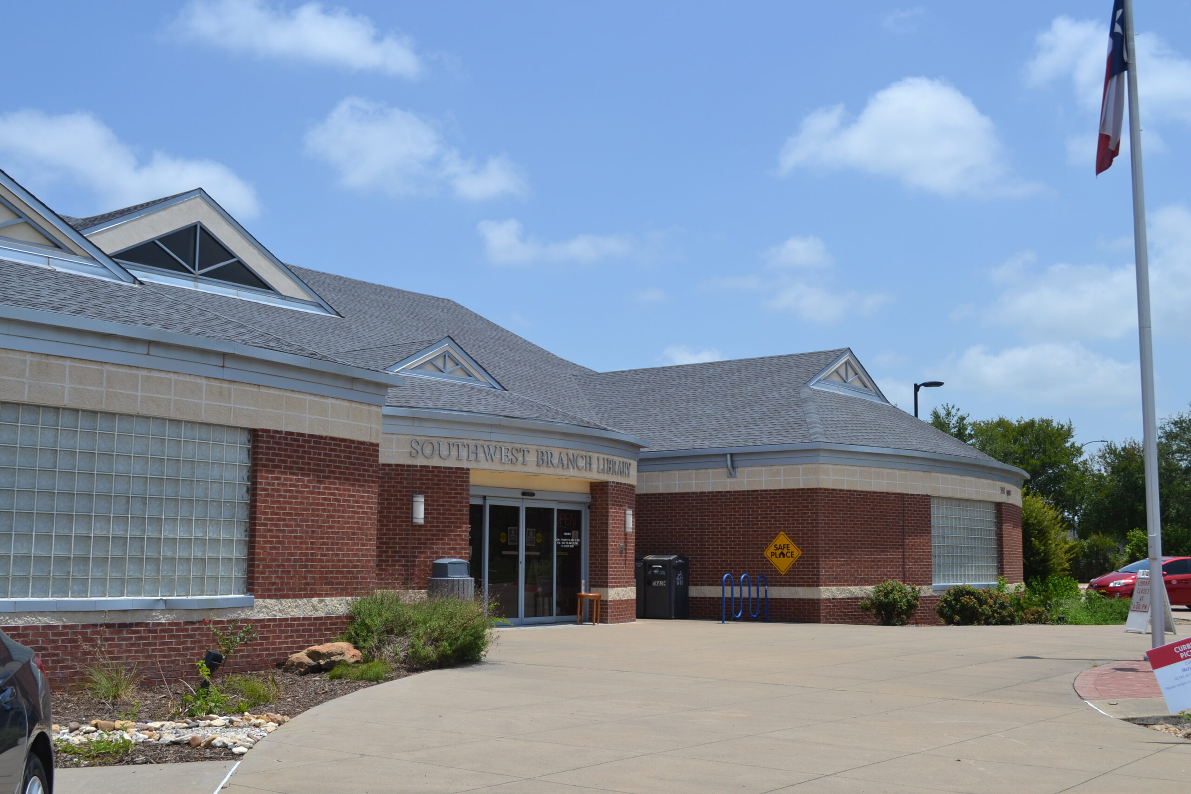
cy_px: 397
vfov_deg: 31.9
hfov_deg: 46.4
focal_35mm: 42
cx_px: 596
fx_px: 1389
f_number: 8
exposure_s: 1/250
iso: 100
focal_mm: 28
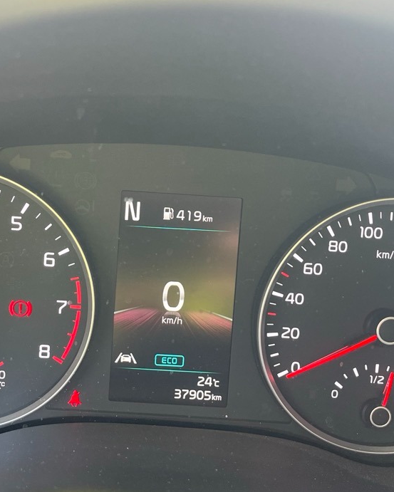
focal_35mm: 47
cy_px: 280
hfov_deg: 31.9
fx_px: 685
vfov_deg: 39.5
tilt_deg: -26.1
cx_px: 145
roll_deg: -1.7
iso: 125
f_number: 1.6
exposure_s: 1/121
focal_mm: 5.1
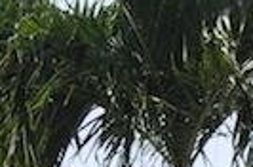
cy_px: 596
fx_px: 1458
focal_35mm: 208
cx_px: 683
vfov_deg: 5.8
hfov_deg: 8.7
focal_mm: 18
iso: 200
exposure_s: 1/200
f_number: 10
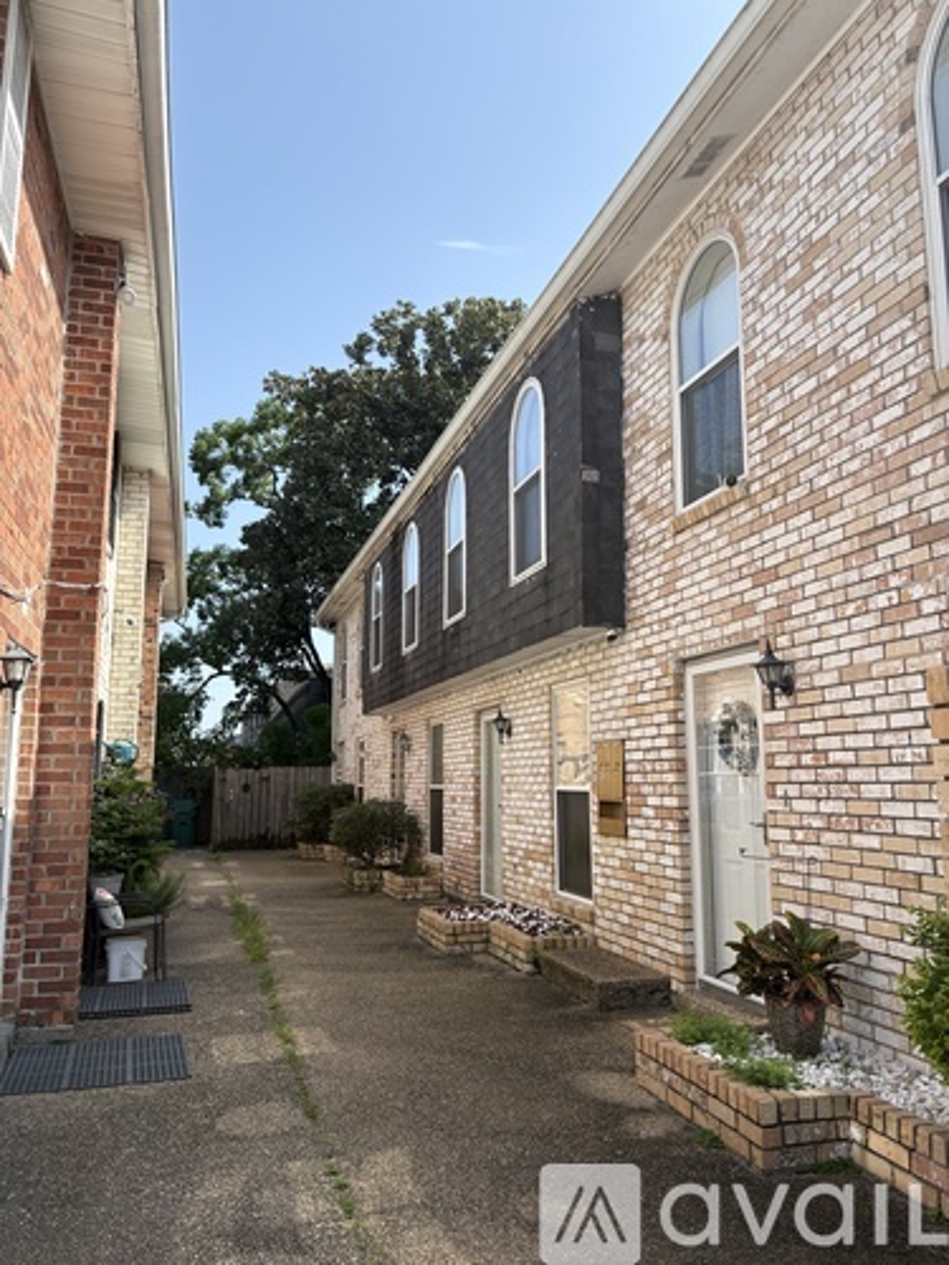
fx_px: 950
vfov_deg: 67.3
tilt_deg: +9.6
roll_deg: -0.4
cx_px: 474
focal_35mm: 26
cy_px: 632
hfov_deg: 53.1
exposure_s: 1/1550
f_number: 1.6
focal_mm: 5.96
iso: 50
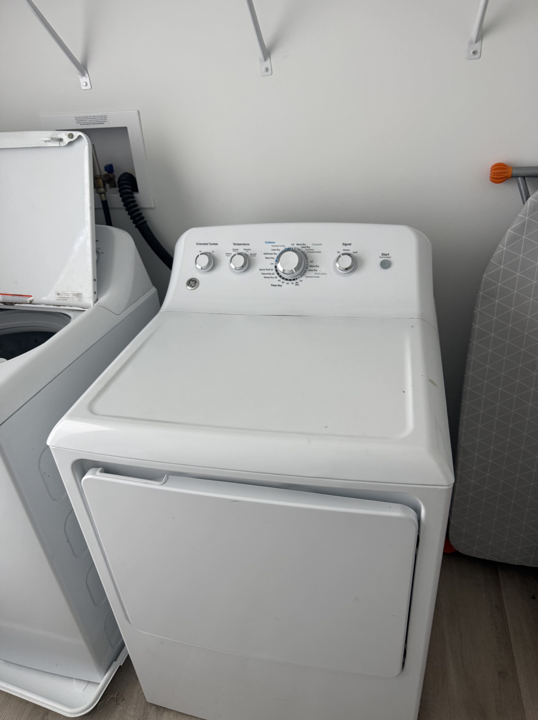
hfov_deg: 56.7
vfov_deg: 71.6
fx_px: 498
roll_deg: +1.0
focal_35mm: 24
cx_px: 269
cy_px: 360
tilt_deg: -33.3
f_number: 1.78
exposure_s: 1/121
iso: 125
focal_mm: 6.76
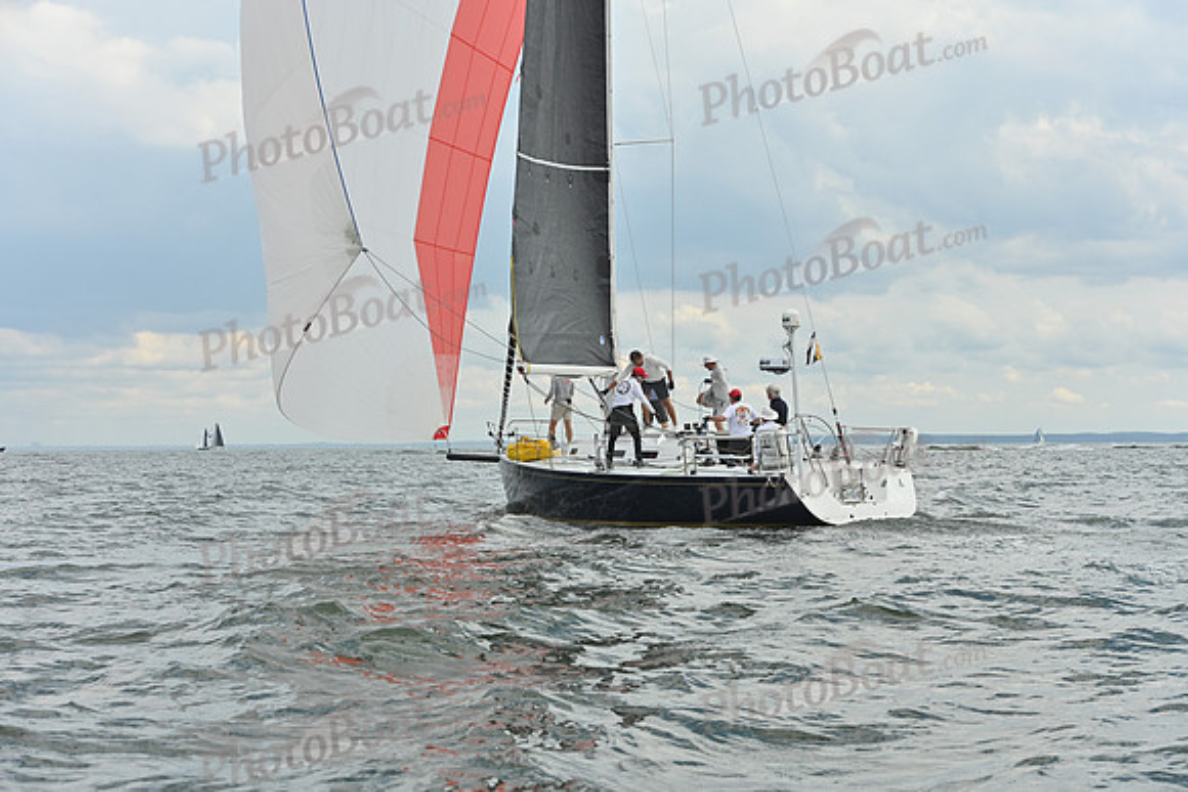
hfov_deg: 28.8
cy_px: 396
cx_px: 594
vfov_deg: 19.5
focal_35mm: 70
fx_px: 2310
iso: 320
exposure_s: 1/1600
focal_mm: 70
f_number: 6.3
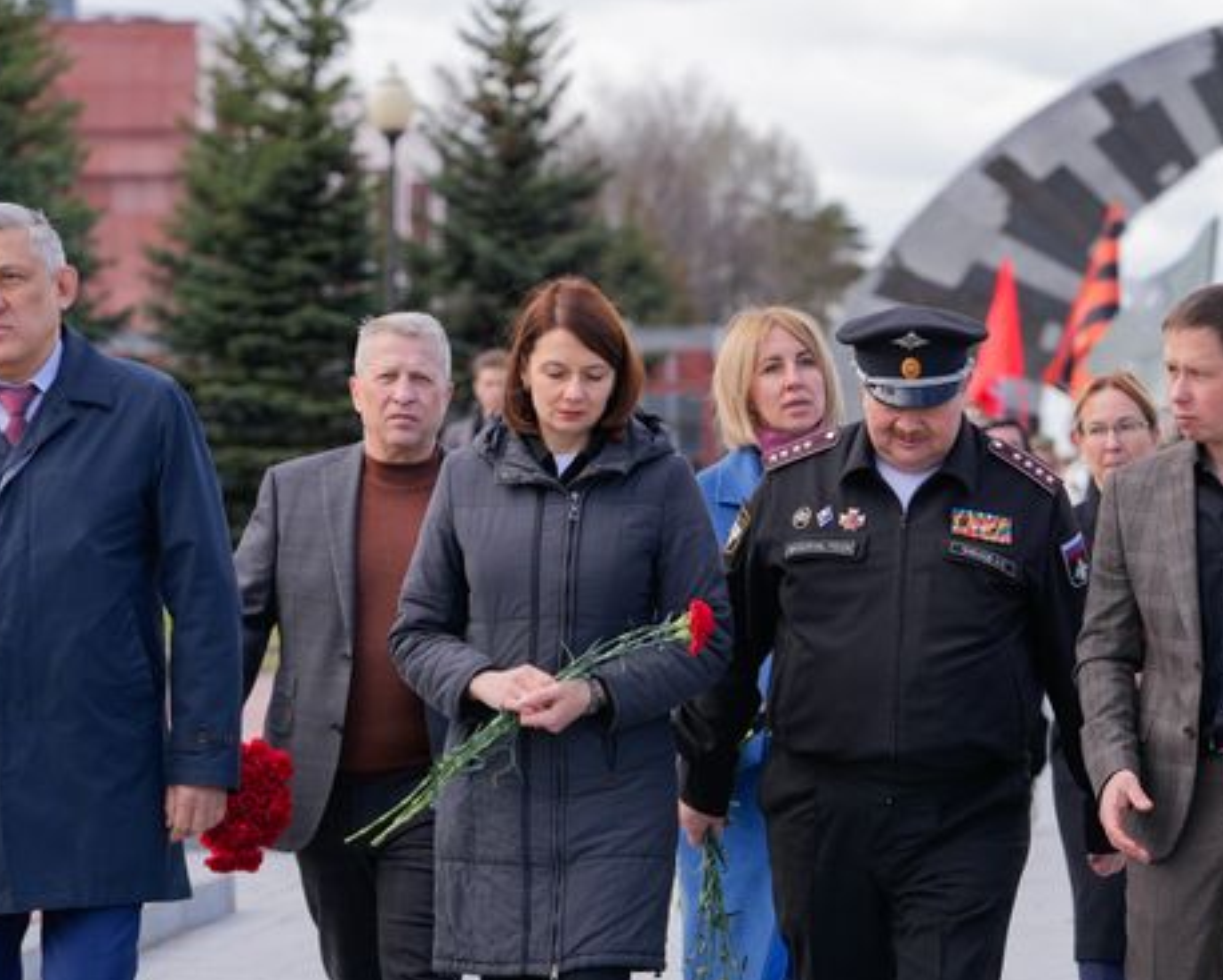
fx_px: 5650
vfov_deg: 9.9
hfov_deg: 12.4
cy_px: 510
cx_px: 680
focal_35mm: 156
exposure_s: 1/1000
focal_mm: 109
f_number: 4.5
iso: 320
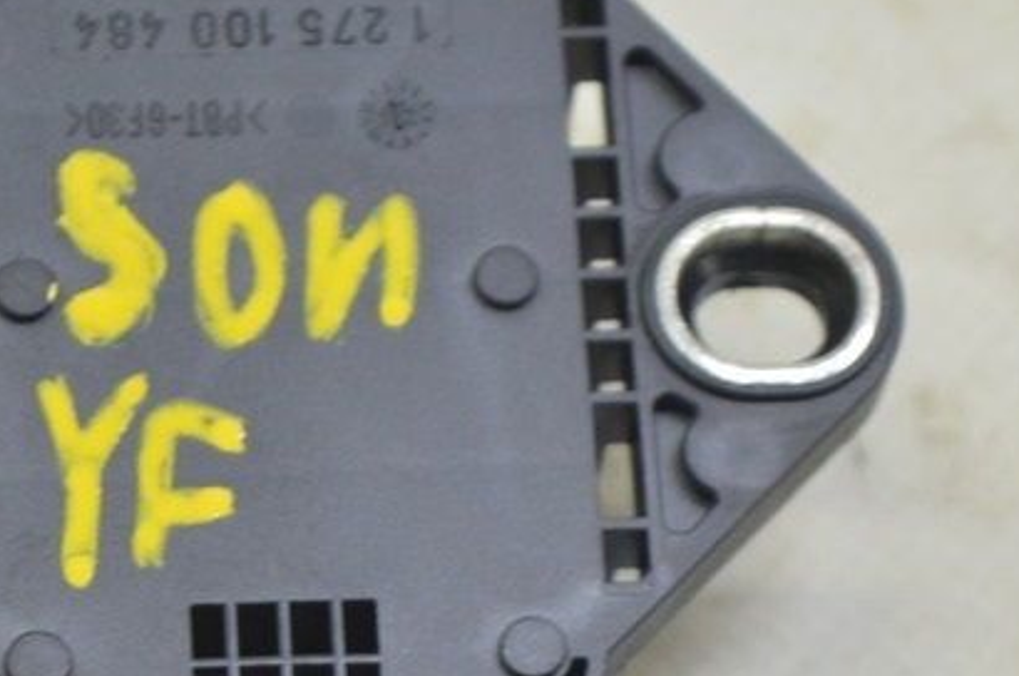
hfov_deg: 10.0
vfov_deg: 6.6
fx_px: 5829
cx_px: 258
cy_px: 538
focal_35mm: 206
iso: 400
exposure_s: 1/20
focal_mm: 55
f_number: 5.6
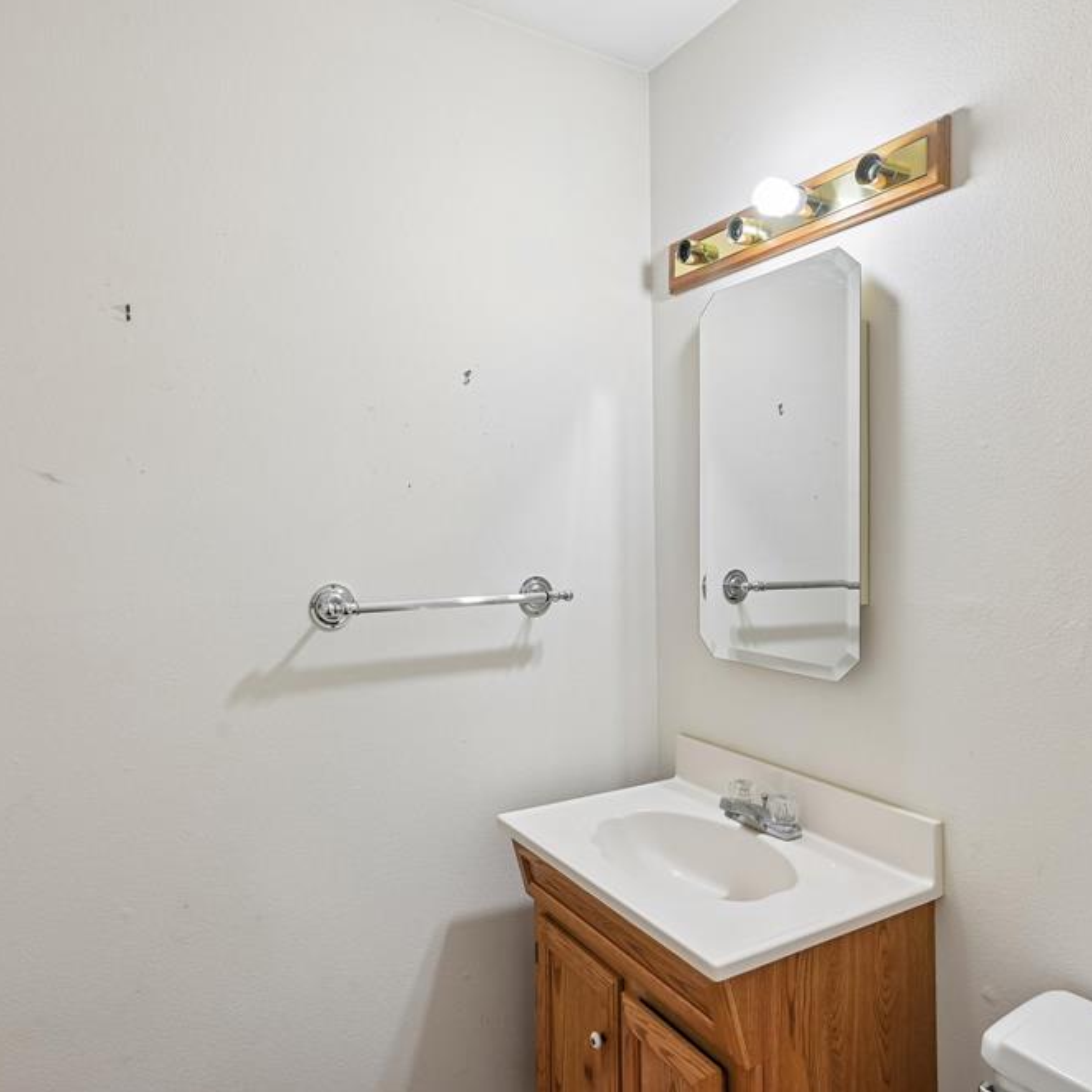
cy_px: 535
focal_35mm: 22
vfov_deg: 70.5
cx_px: 532
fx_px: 773
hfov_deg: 70.5
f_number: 8
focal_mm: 16.5
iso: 400
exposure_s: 1/25
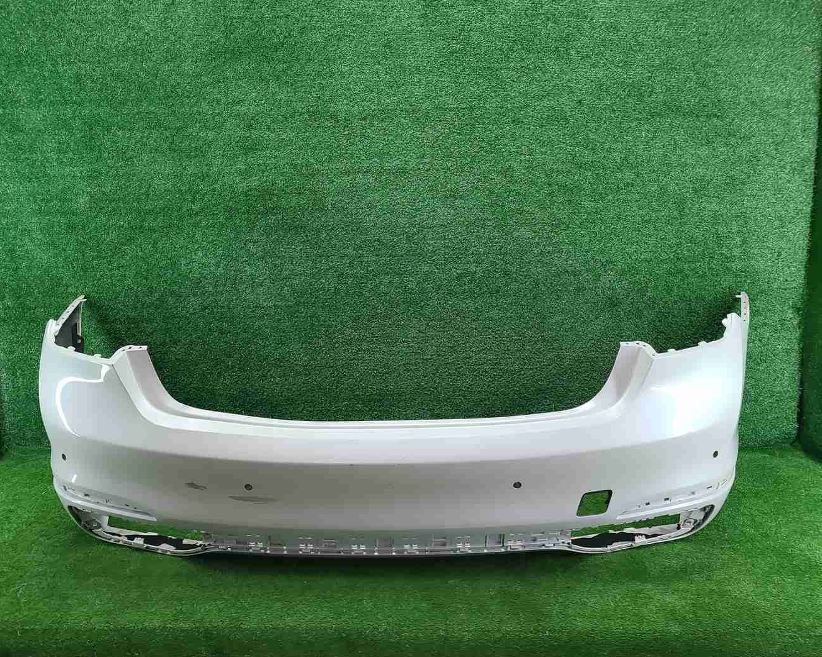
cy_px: 325
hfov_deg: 62.2
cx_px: 399
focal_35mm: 28
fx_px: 681
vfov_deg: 51.5
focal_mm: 5.4
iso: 113
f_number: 1.8
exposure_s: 1/50
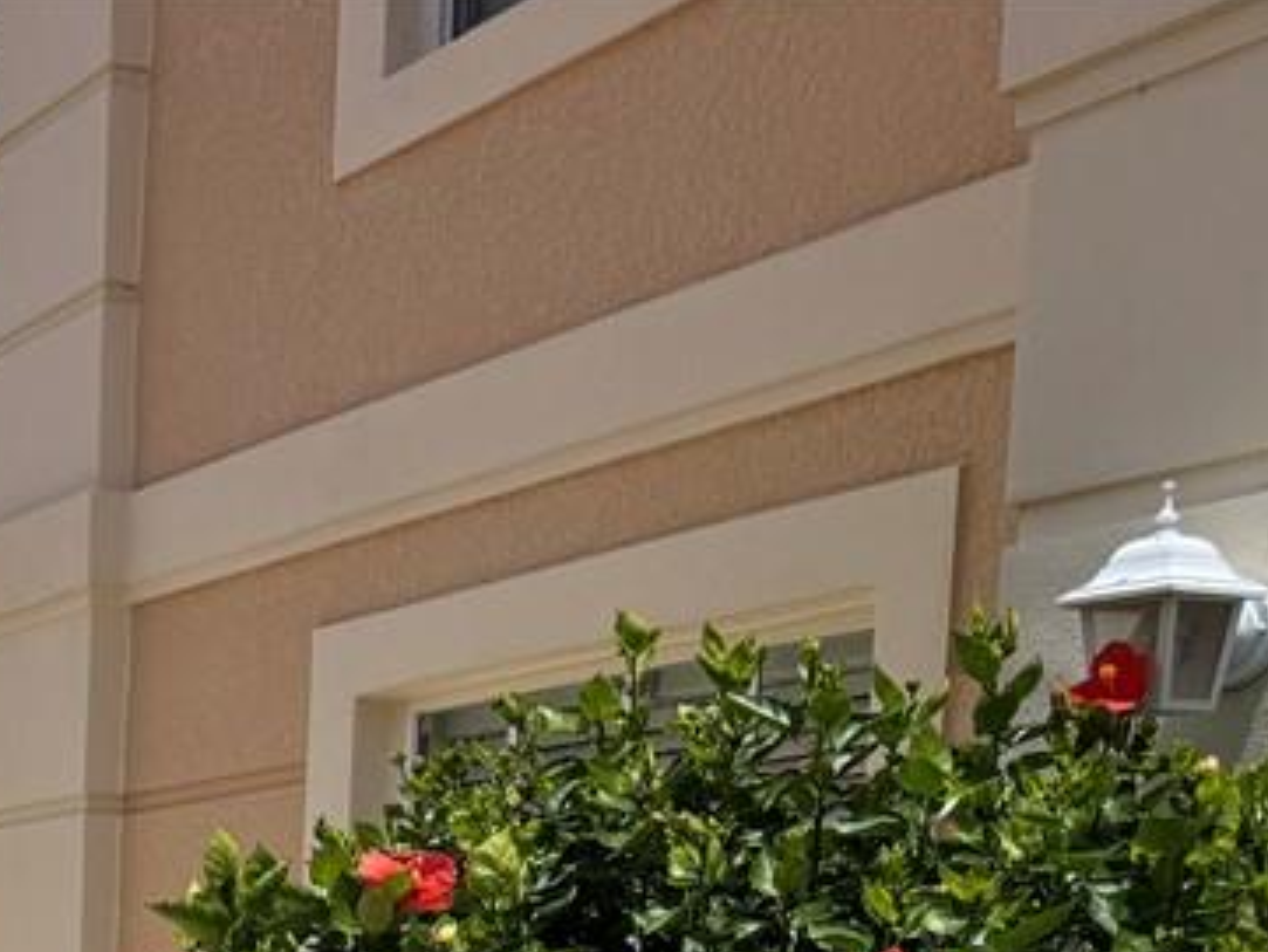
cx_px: -165
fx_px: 2492
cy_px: 1338
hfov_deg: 26.1
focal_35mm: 68
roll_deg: -0.7
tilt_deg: -5.8
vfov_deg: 19.4
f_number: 1.78
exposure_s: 1/10417
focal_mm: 6.76
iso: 80
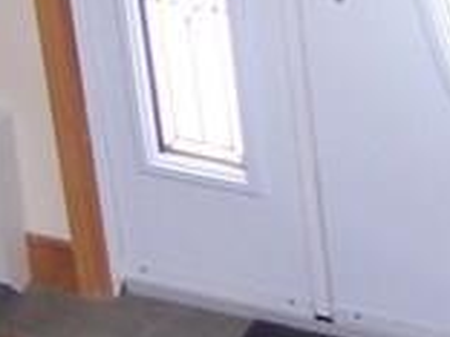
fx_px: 3237
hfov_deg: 7.8
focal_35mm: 249
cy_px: 181
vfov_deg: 6.0
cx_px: 640
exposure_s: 1/60
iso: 140
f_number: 2.8
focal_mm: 6.3
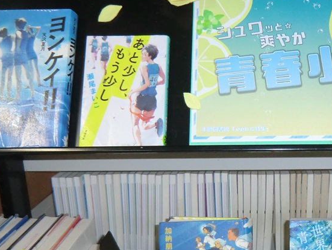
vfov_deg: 30.8
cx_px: 261
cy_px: 149
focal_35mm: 47
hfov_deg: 39.0
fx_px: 451
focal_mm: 4.3
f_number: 3.2
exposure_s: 1/60
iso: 400
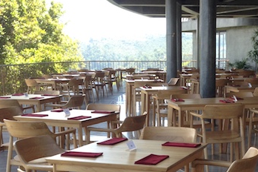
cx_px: 180
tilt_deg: -9.9
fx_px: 509
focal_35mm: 71
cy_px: 167
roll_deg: +1.5
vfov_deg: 18.7
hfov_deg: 28.2
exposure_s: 1/218
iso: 50
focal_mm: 4.12
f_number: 2.4
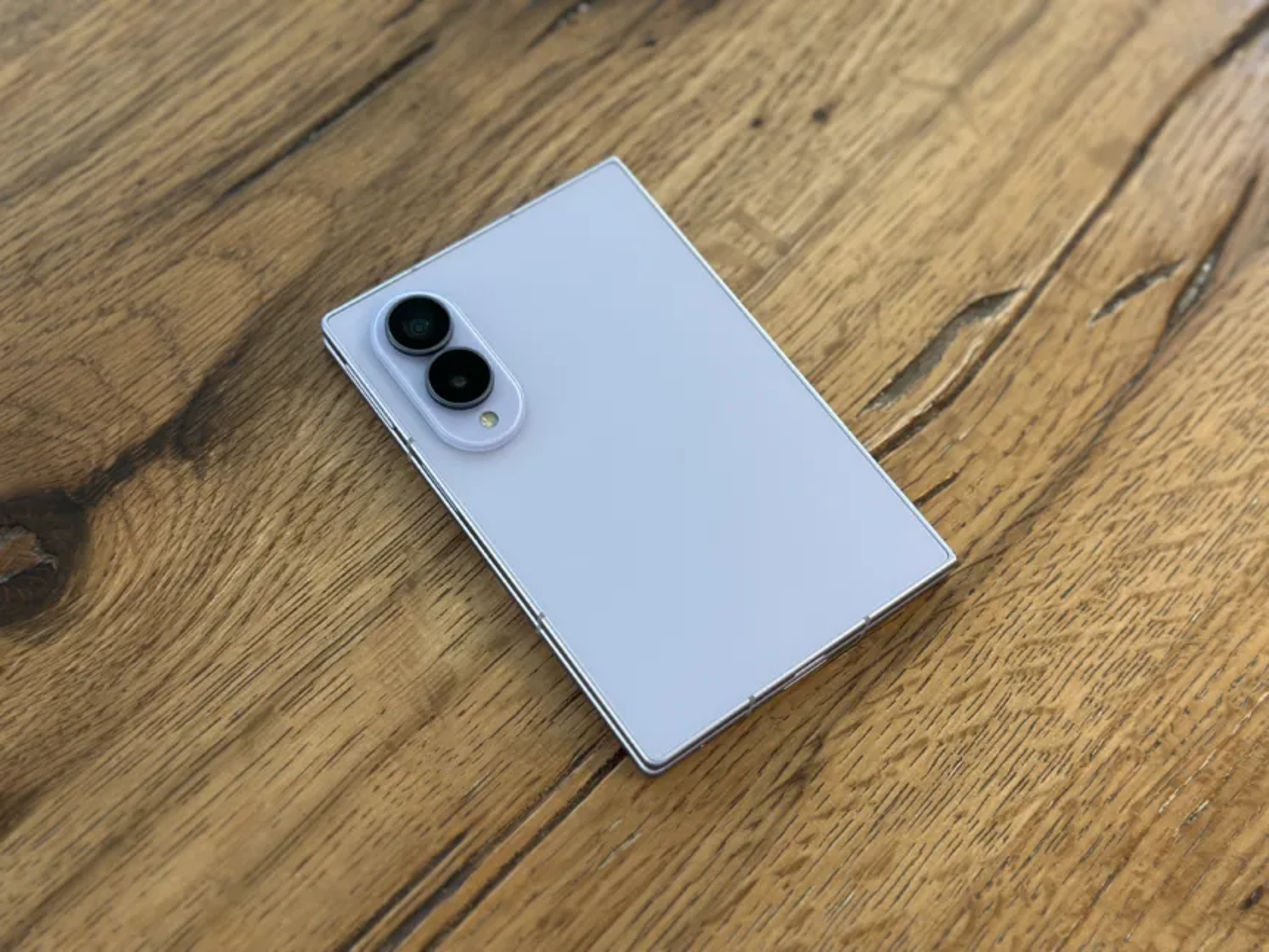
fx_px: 1760
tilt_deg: -62.5
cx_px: 634
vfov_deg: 30.3
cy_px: 476
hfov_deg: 39.7
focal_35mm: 48
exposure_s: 1/50
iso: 250
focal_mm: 6.86
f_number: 1.78
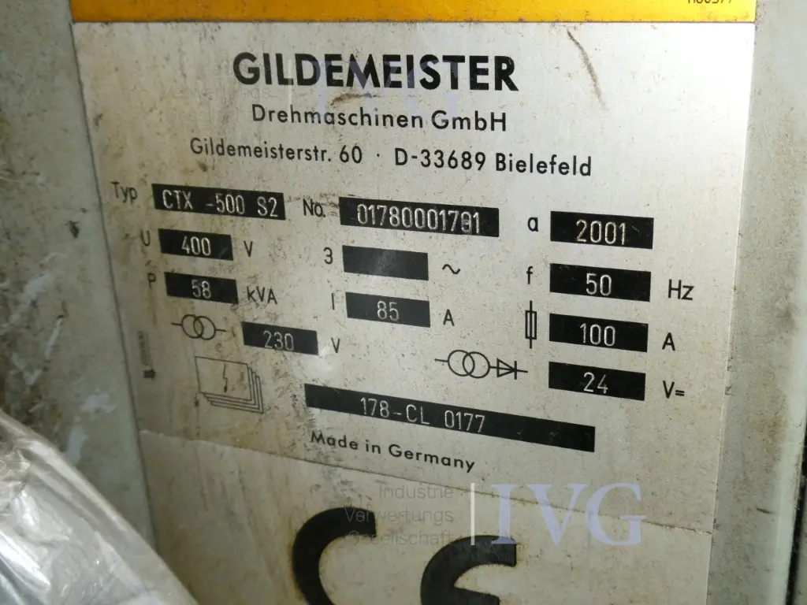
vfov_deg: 36.0
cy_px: 302
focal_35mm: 40
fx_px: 933
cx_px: 404
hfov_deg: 46.8
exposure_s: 1/125
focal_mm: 7.2
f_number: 3.8
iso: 800
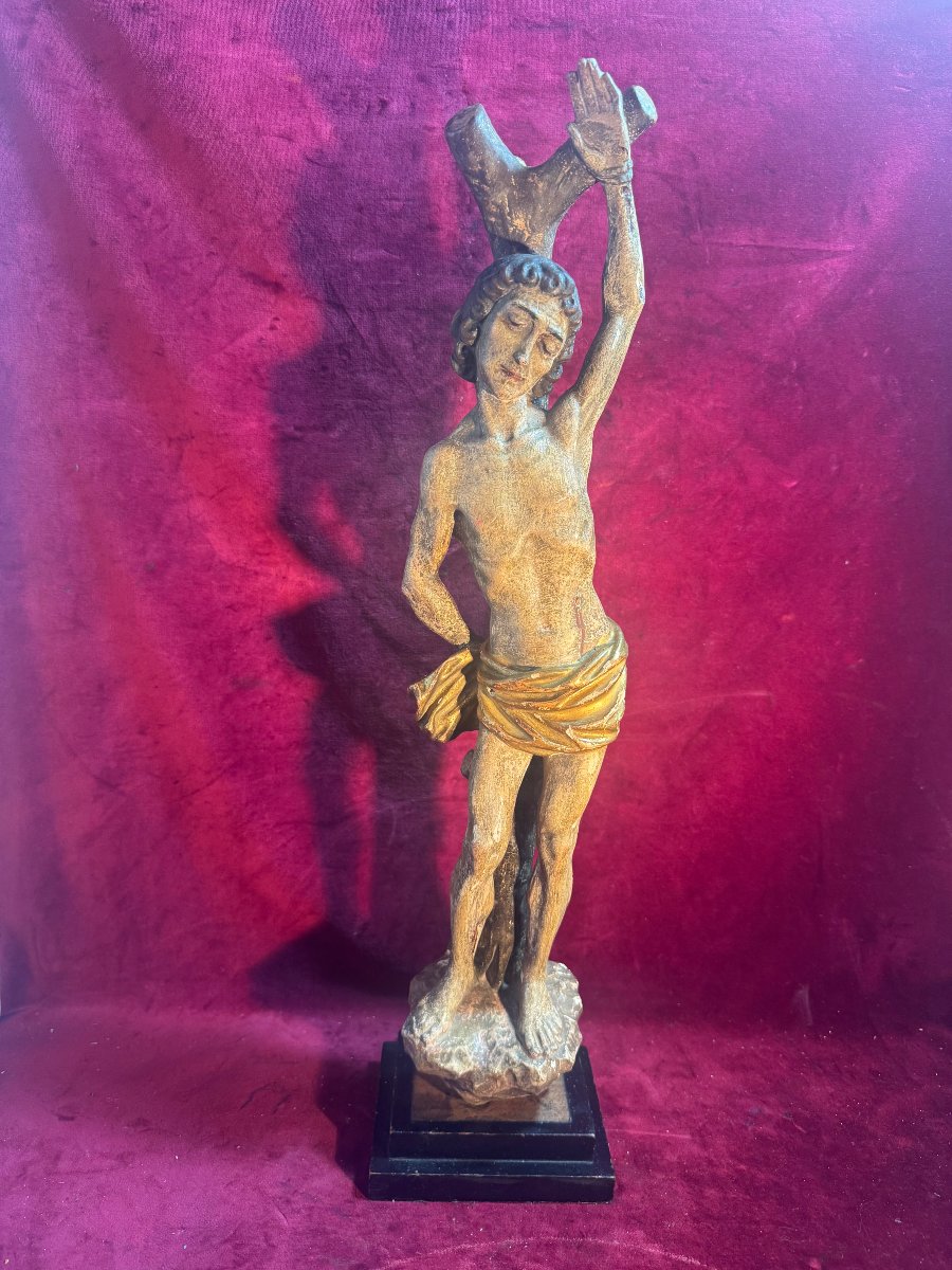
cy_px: 635
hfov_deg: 56.8
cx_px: 476
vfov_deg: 71.6
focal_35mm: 24
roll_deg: -0.5
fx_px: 880
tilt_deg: -10.2
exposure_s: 1/50
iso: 160
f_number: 1.78
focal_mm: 6.76
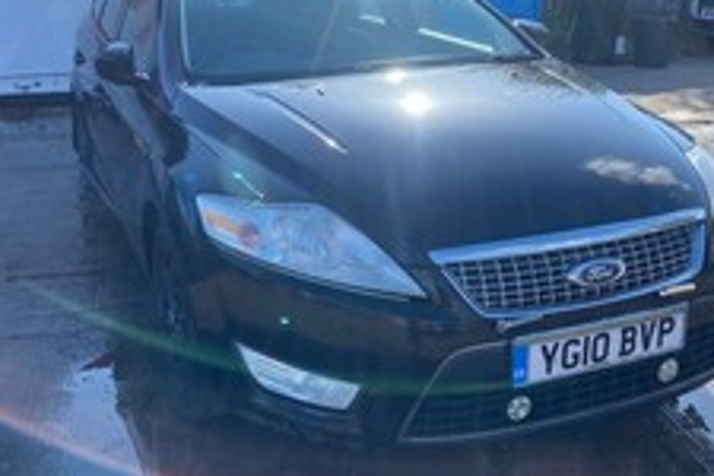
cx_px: 327
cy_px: 143
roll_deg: +1.5
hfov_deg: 46.4
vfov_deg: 31.5
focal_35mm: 42
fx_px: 833
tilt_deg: -12.5
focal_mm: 4.25
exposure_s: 1/1082
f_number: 1.8
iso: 32
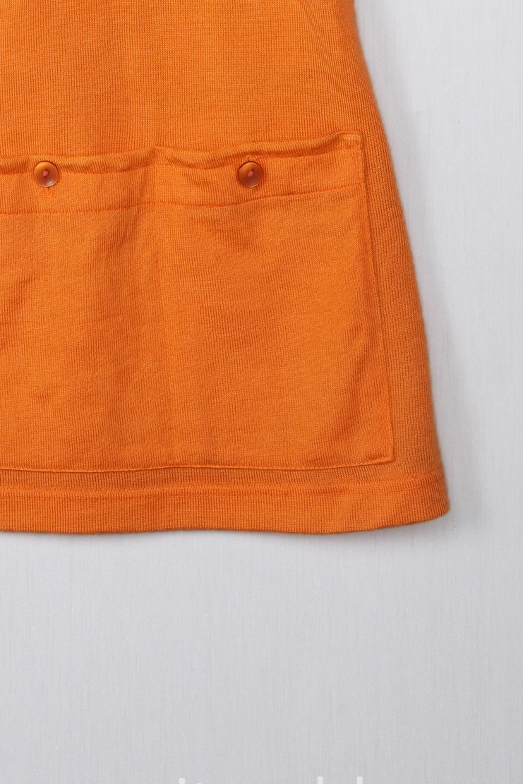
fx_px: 2795
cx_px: 18
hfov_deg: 10.6
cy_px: -117
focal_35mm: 128
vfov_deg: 15.5
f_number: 9
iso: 320
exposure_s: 1/50
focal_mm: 33
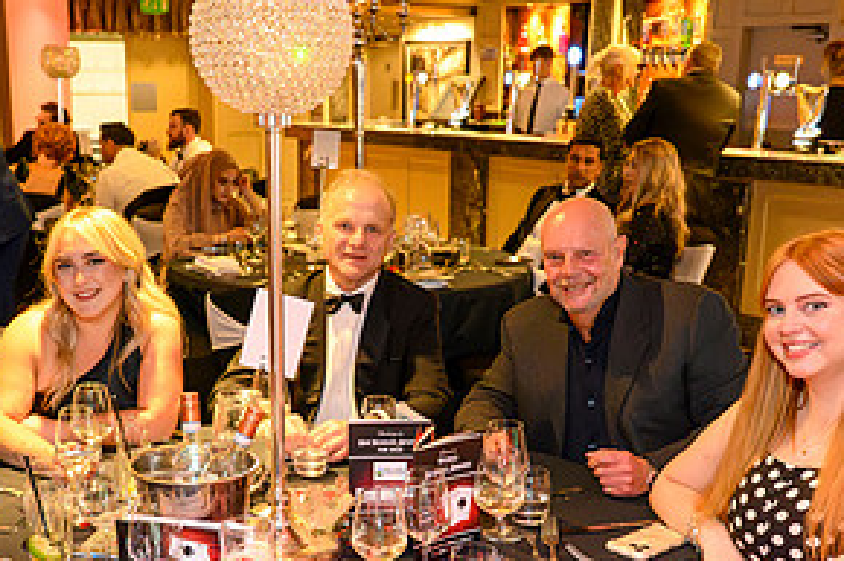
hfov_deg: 38.0
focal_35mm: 52
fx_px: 1218
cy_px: 439
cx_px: 329
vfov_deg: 25.6
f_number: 4.5
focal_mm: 24
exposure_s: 1/125
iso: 20000
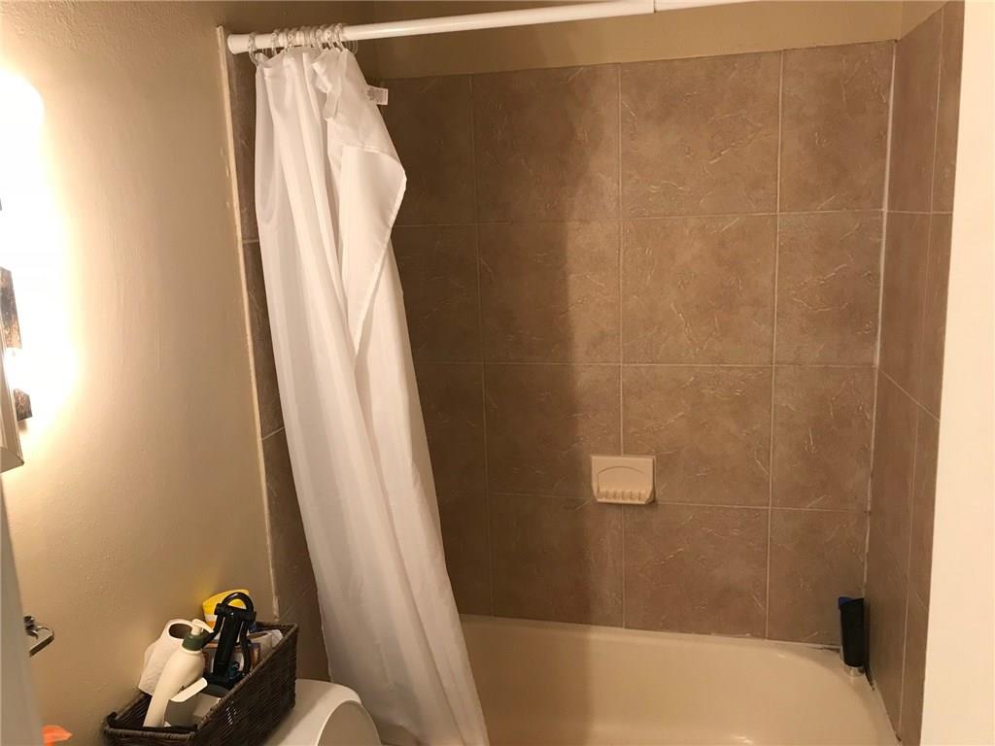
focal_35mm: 28
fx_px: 805
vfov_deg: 49.7
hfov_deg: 63.4
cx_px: 498
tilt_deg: -11.5
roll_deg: +2.6
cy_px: 373
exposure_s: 1/30
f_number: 1.8
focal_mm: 3.99
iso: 40
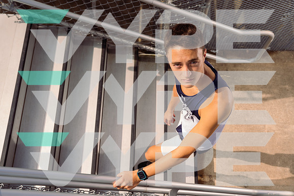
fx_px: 310
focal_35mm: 38
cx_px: 147
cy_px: 98
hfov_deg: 50.7
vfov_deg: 35.1
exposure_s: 1/250
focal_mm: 38
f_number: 6.3
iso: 64
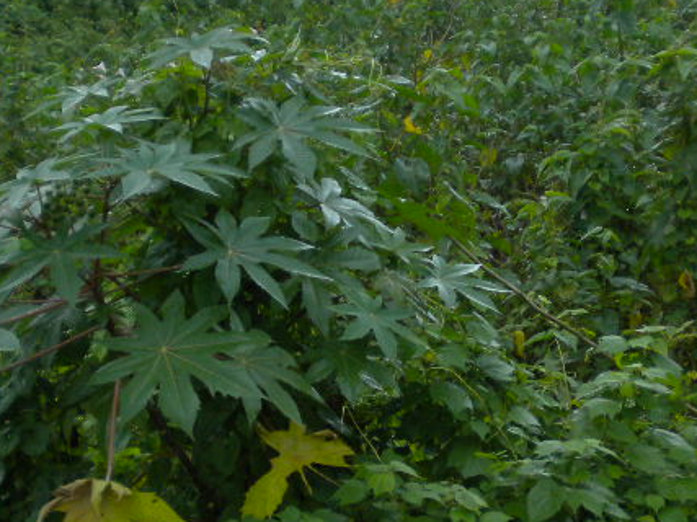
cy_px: 305
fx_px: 1691
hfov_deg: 23.2
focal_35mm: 84
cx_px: 428
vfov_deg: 17.5
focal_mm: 6.3
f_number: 3.1
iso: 112
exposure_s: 1/570
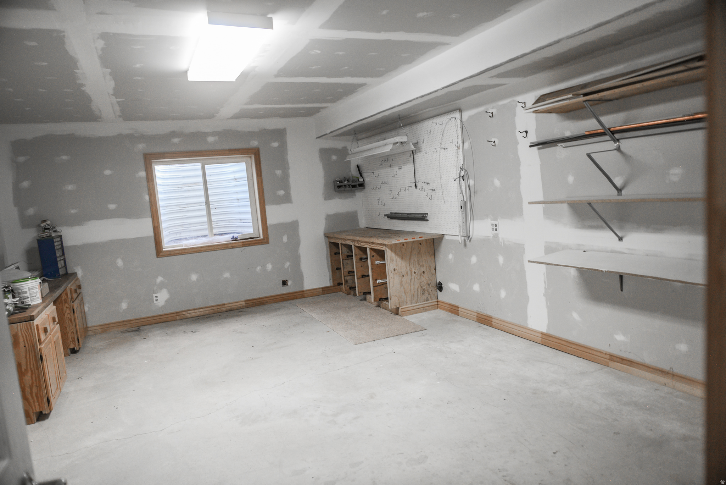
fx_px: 484
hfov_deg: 73.7
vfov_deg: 53.2
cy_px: 242
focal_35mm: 24
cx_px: 363
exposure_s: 1/30
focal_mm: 24
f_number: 2.8
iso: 320
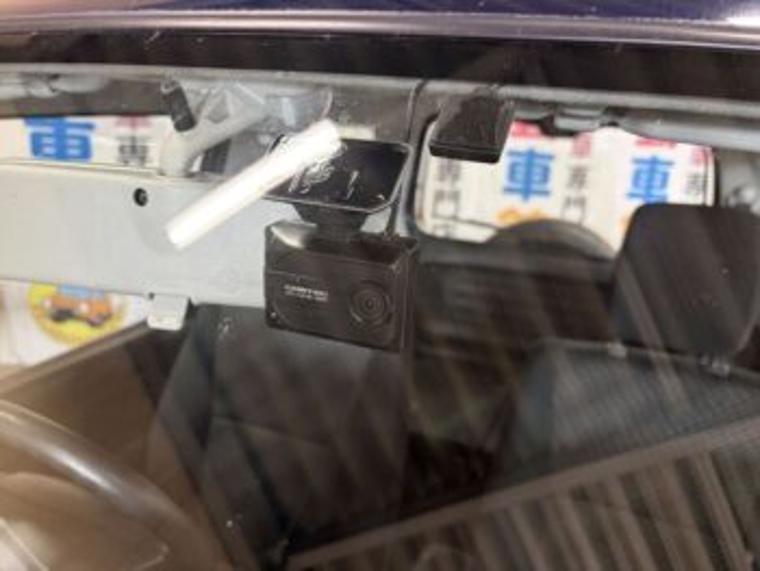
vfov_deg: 53.1
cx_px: 380
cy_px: 286
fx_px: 571
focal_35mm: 26
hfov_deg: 67.3
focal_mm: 5.96
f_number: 1.6
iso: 400
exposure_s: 1/33
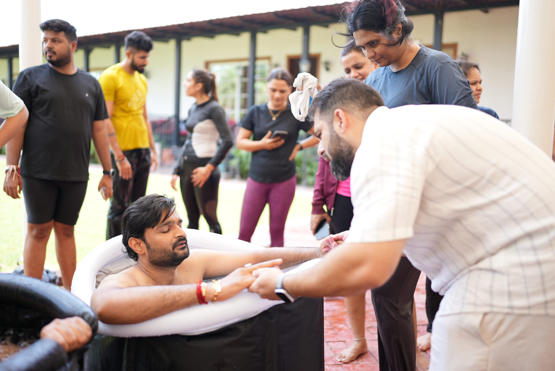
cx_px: 278
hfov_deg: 54.4
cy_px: 186
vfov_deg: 37.9
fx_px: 540
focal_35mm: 35
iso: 100
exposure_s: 1/640
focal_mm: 35
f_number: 1.4
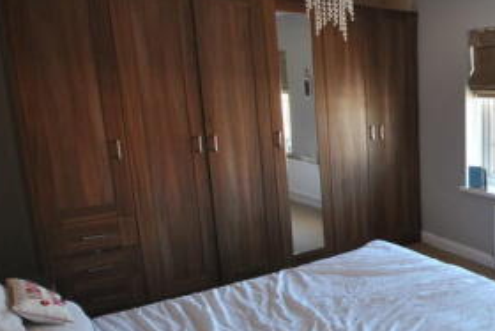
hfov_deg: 45.7
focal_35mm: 35
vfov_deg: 37.9
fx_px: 481
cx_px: 496
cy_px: 183
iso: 250
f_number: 4
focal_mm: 10
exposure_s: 1/30
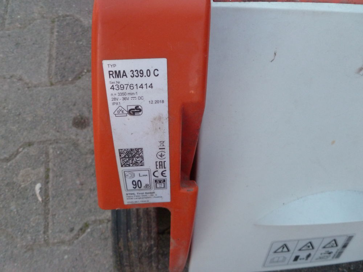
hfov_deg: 63.4
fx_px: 294
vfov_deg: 49.7
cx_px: 182
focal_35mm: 28
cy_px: 136
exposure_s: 1/320
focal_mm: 5
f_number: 3.3
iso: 400
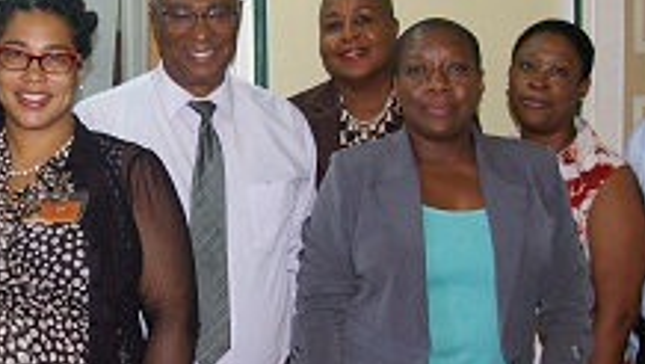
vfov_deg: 18.6
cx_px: 151
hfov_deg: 31.7
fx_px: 1113
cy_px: 151
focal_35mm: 65
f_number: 4.5
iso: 400
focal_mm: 20
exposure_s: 1/30
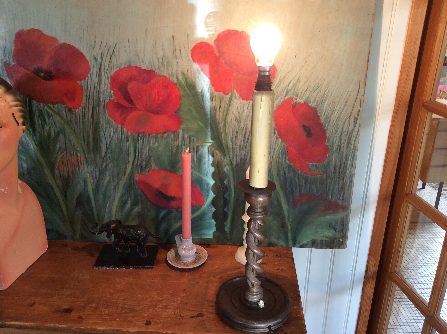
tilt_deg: -20.7
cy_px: 167
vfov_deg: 44.1
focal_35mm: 32
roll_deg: -0.2
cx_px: 224
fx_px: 413
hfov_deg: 56.9
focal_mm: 3.3
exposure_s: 1/25
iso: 80
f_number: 2.4
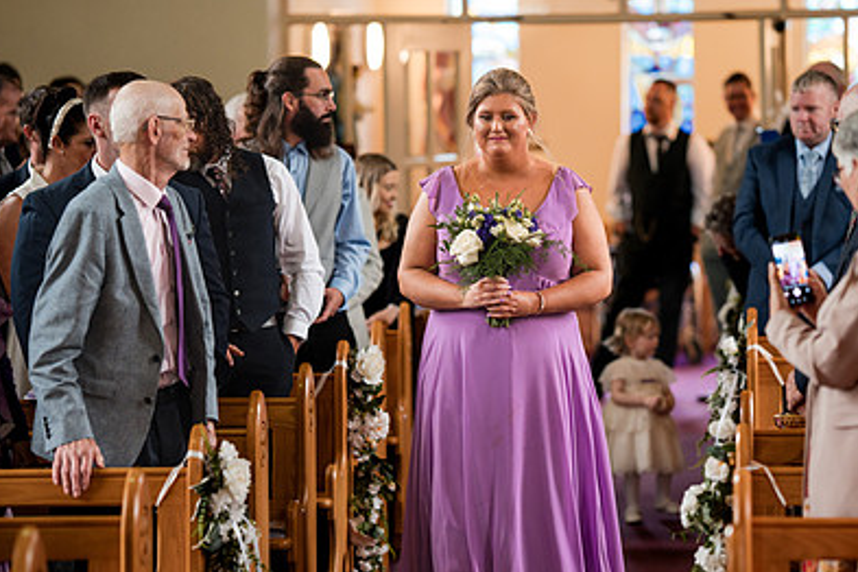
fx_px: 3098
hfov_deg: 15.7
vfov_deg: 10.5
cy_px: 313
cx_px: 548
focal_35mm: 130
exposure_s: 1/500
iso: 500
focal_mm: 85
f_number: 1.4
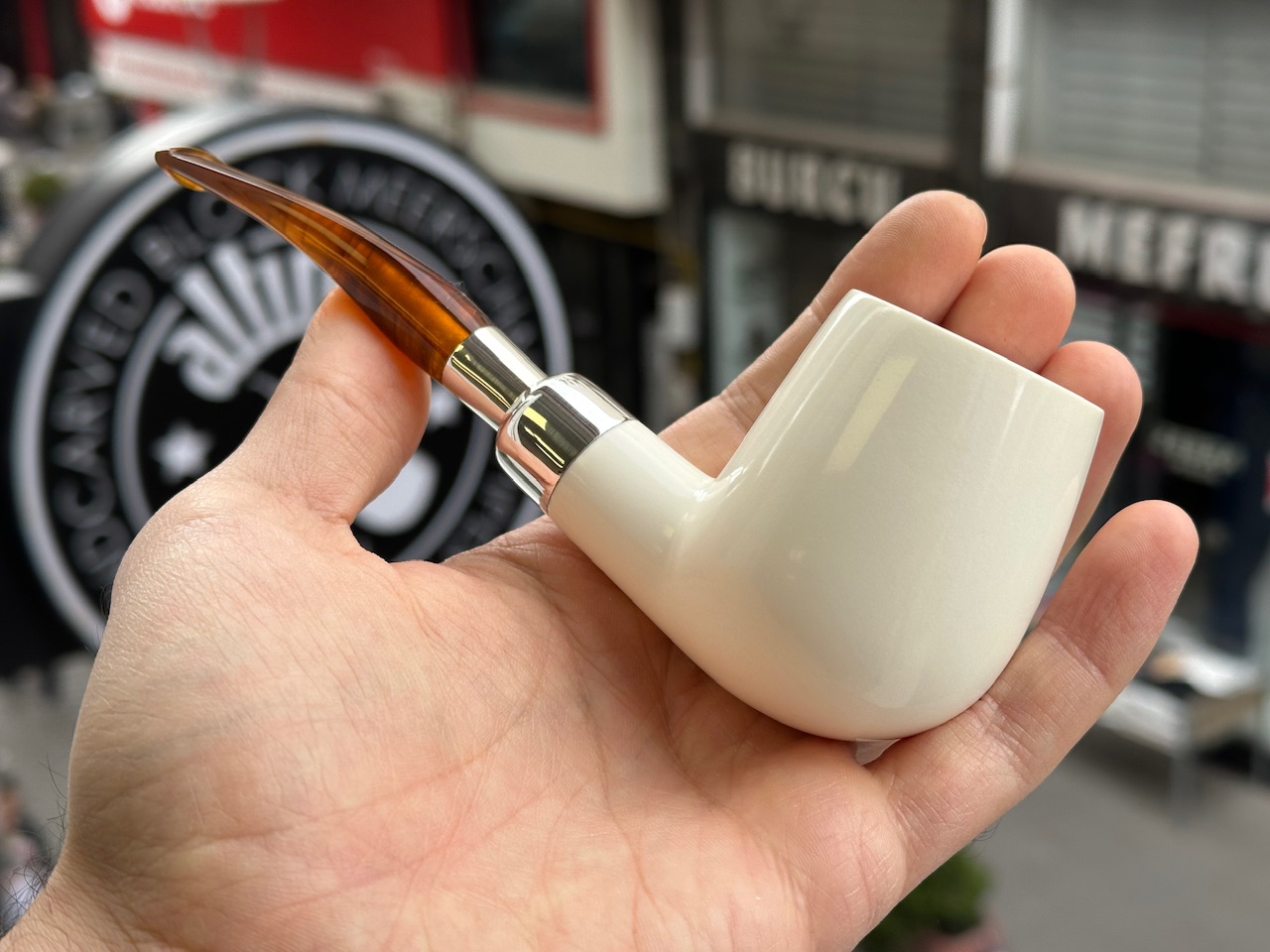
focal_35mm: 48
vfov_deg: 30.3
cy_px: 476
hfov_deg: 39.7
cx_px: 635
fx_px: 1761
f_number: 1.78
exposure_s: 1/646
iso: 64
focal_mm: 6.86
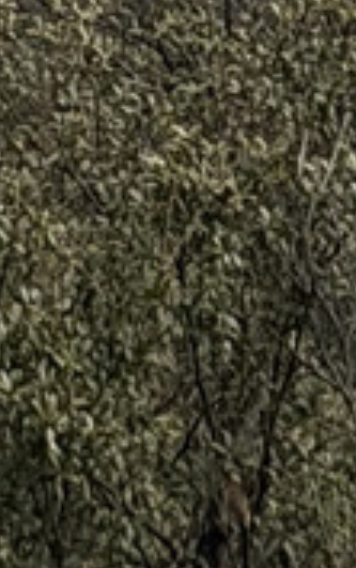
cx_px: -176
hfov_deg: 9.5
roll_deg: +0.3
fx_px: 2075
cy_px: -1306
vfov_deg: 9.9
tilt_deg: -15.2
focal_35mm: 134
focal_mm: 2.22
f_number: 2.2
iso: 64
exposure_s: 1/525
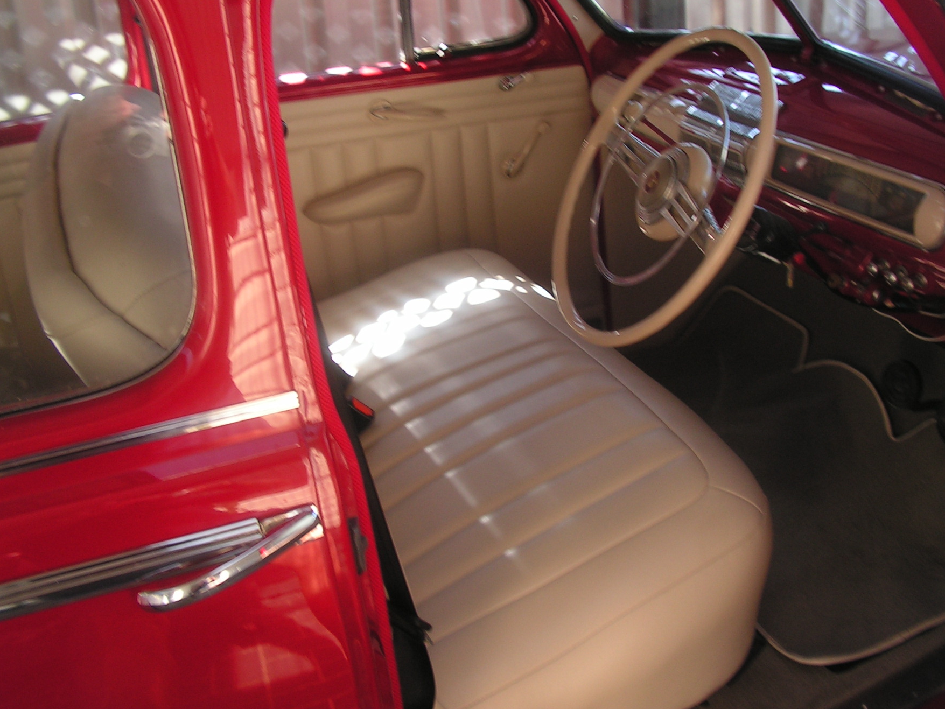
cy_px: 305
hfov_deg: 44.7
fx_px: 1147
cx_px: 541
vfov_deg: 34.3
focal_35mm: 42
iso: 64
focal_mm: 6
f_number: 3.2
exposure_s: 1/50
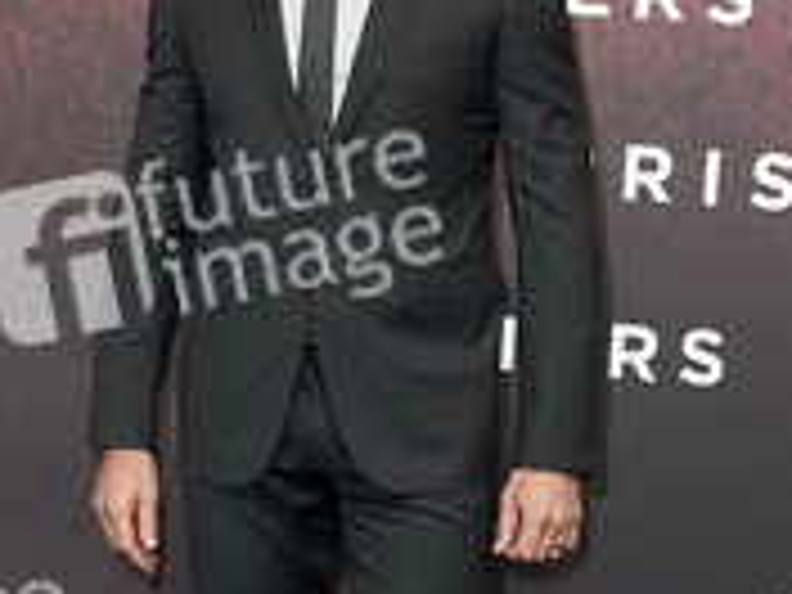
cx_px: 344
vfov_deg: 12.3
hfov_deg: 16.4
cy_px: 464
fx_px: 2746
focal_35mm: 120
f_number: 5.6
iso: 800
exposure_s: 1/160
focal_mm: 55
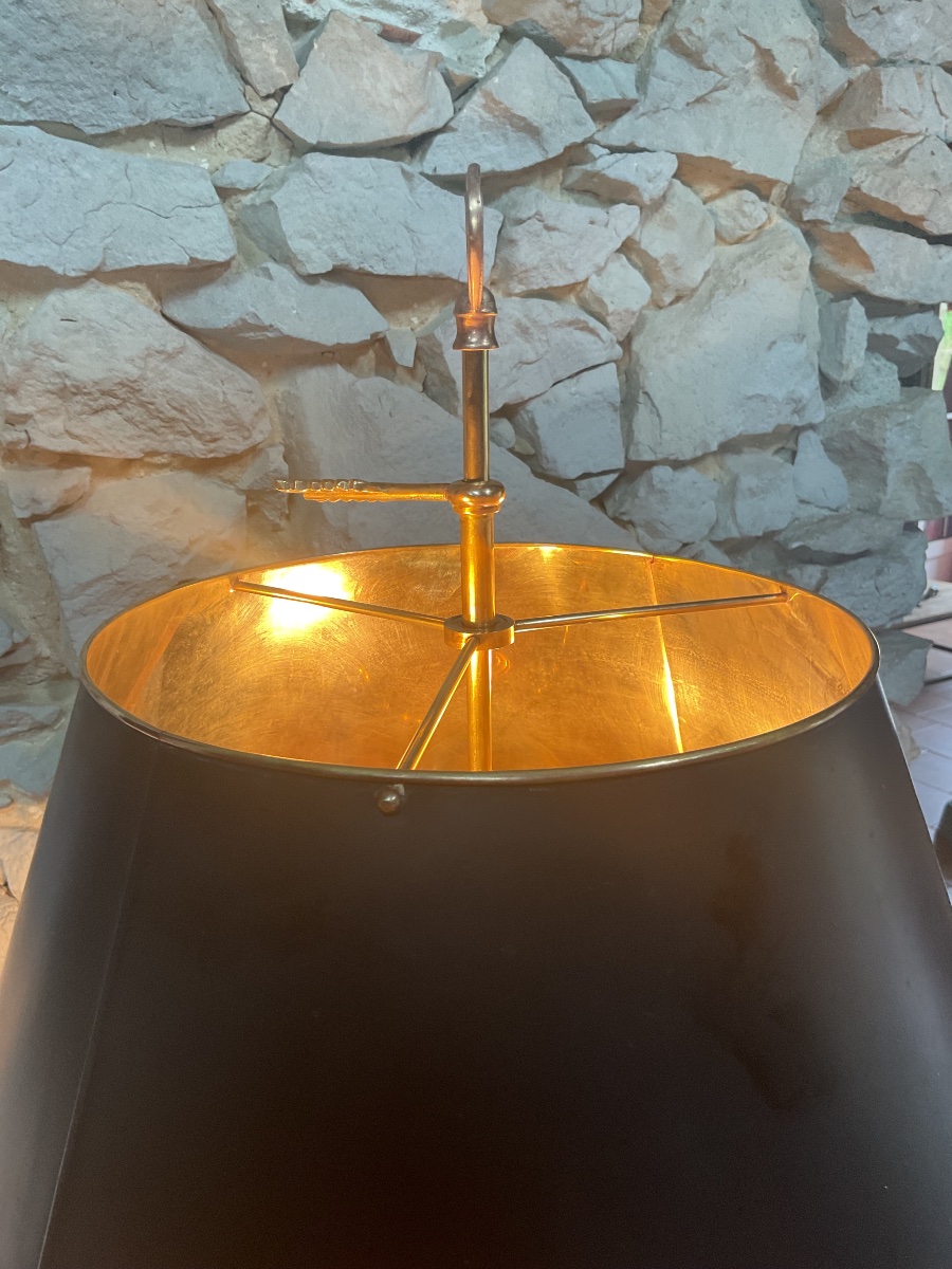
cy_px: 634
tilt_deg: -14.5
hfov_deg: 48.2
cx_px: 476
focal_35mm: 29
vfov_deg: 61.7
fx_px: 1063
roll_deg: +1.1
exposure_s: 1/60
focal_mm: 3
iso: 64
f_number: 1.8
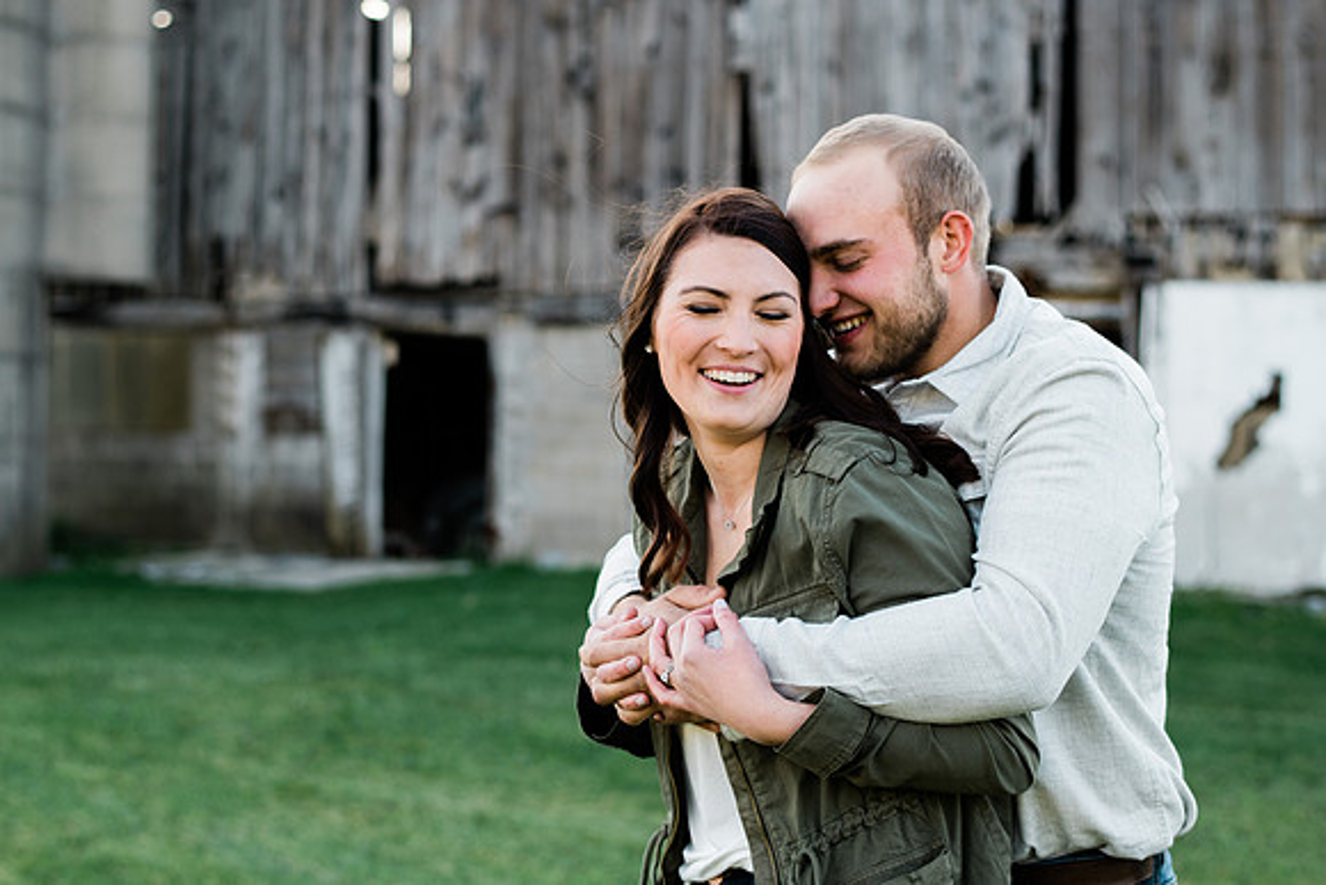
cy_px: 394
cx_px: 587
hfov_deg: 30.9
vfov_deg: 20.9
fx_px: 2394
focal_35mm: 65
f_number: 3.2
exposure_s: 1/640
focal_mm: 58
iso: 200
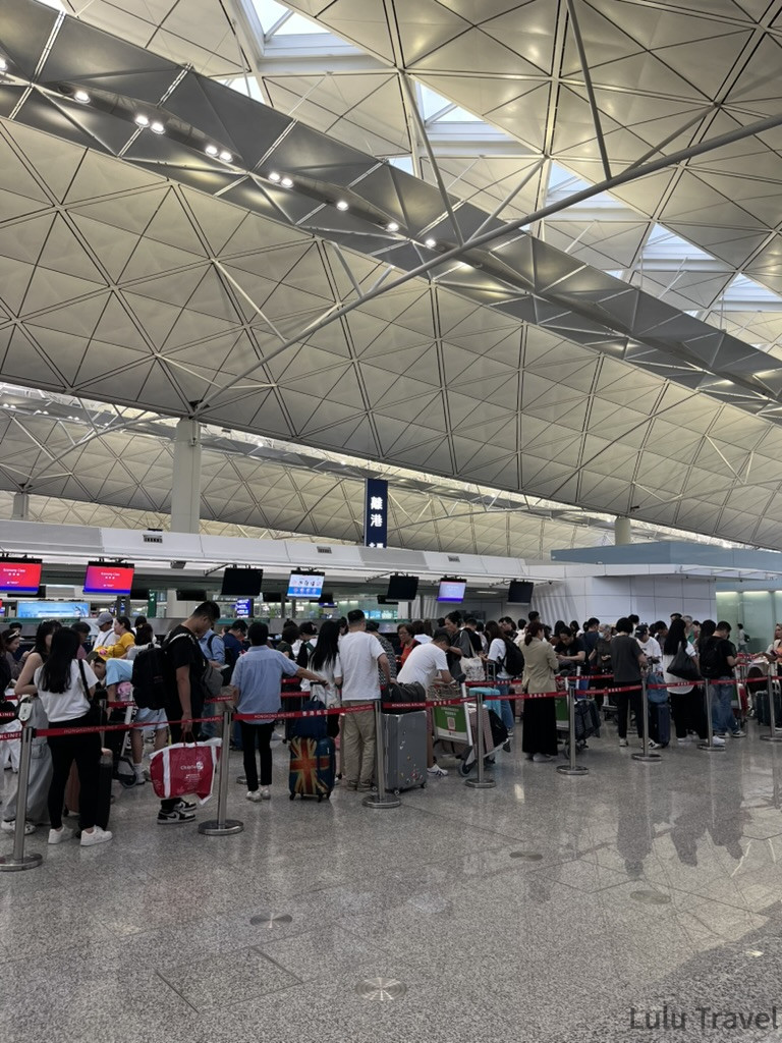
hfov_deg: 53.1
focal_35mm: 26
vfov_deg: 67.3
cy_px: 522
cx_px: 391
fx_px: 783
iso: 100
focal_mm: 5.1
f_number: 1.6
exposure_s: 1/100
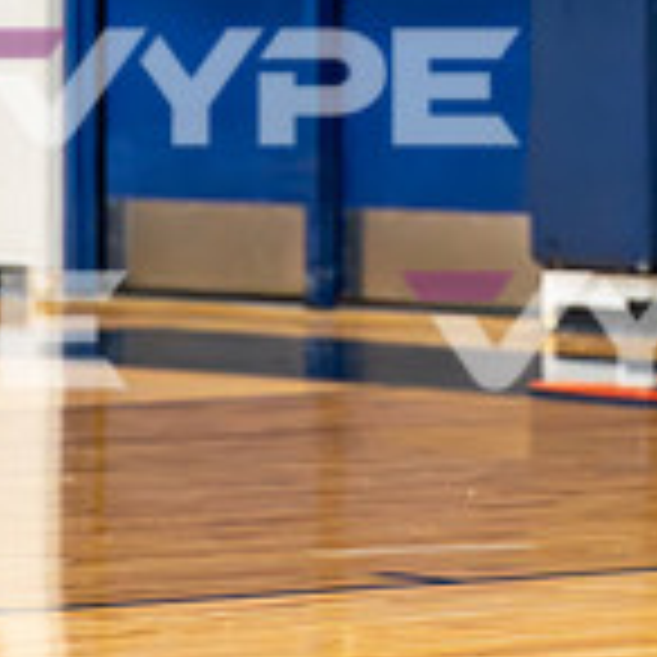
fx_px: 7687
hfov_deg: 4.9
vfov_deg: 4.9
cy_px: -56
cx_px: 765
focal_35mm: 358
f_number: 2.8
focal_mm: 86
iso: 3600
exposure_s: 1/800
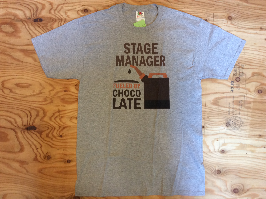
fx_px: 246
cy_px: 100
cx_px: 133
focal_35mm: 32
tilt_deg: -63.6
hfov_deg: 56.9
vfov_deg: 44.1
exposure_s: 1/24
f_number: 2.4
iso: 80
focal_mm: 3.3
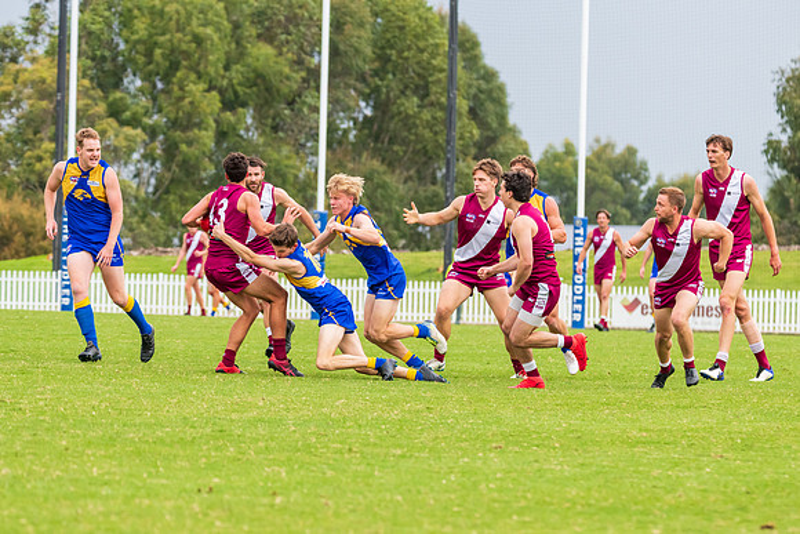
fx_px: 6317
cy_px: 293
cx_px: 425
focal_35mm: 284
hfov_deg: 7.2
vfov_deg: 4.8
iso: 1000
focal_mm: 250
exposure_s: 1/1250
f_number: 8
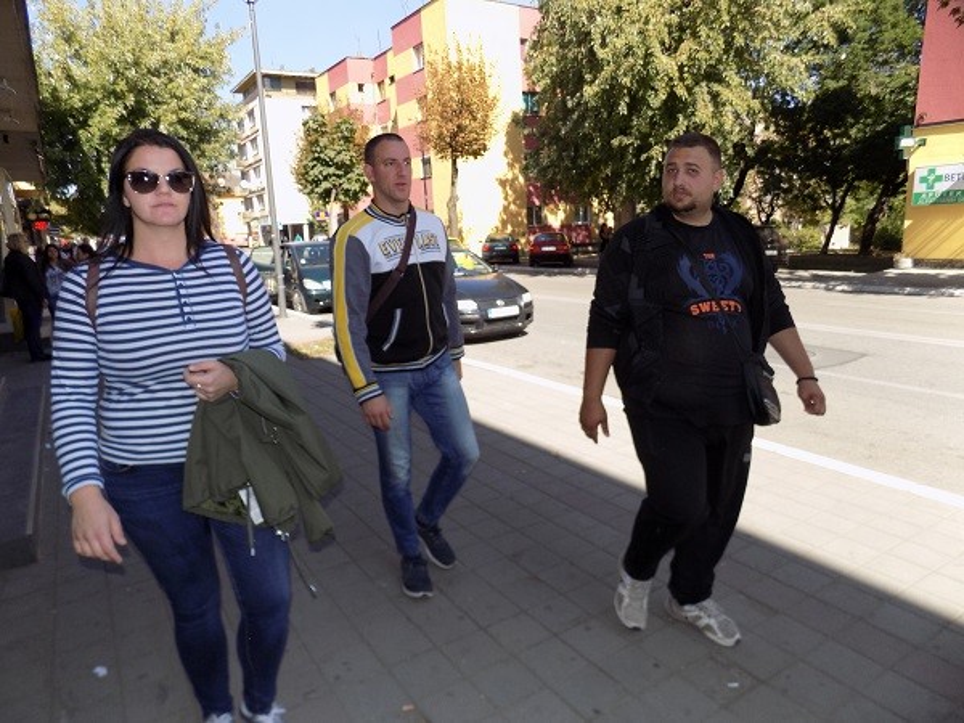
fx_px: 641
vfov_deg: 58.9
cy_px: 362
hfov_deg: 73.9
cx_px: 482
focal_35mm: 23
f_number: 3.1
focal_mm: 4
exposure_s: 1/400
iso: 80
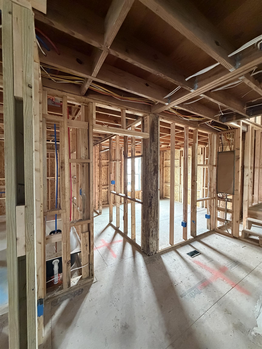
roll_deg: -0.5
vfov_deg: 102.1
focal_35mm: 14
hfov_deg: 85.7
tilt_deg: -3.4
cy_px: 174
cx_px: 131
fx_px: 141
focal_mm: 2.22
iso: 800
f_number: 2.2
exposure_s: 1/60
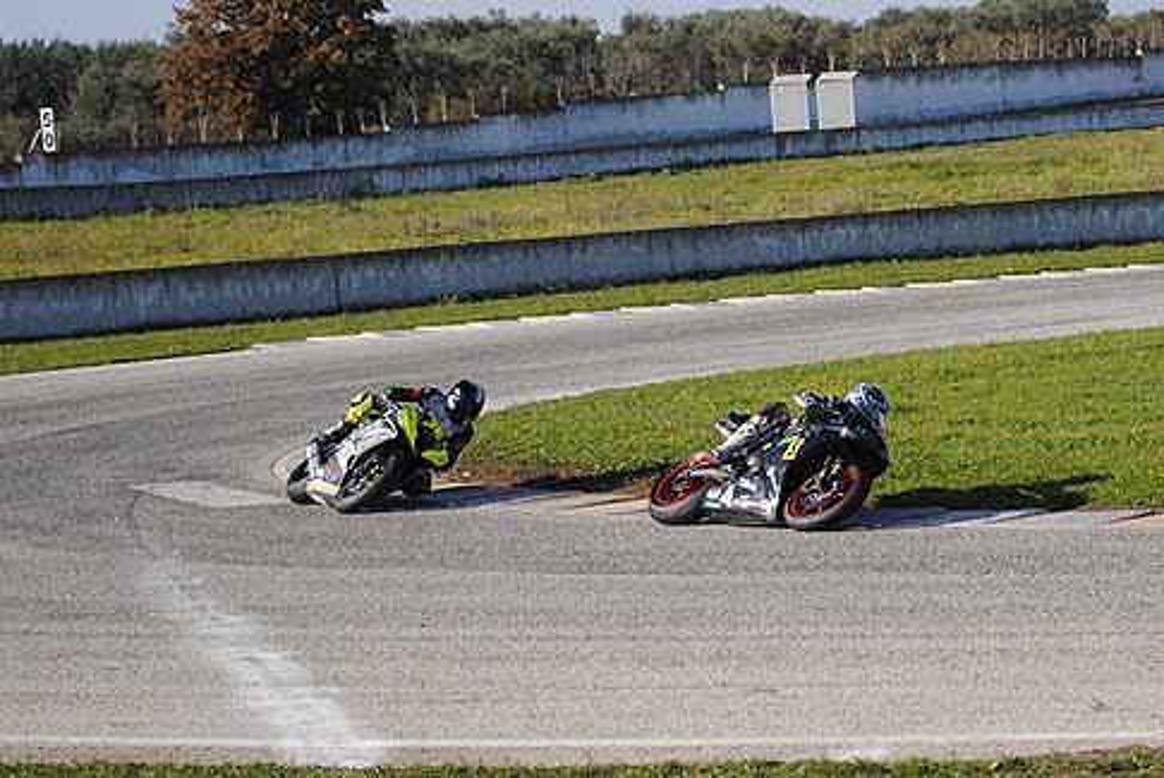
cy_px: 389
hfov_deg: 24.6
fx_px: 2670
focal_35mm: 82
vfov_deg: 16.6
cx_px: 582
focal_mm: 55
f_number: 5.6
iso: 200
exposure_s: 1/800
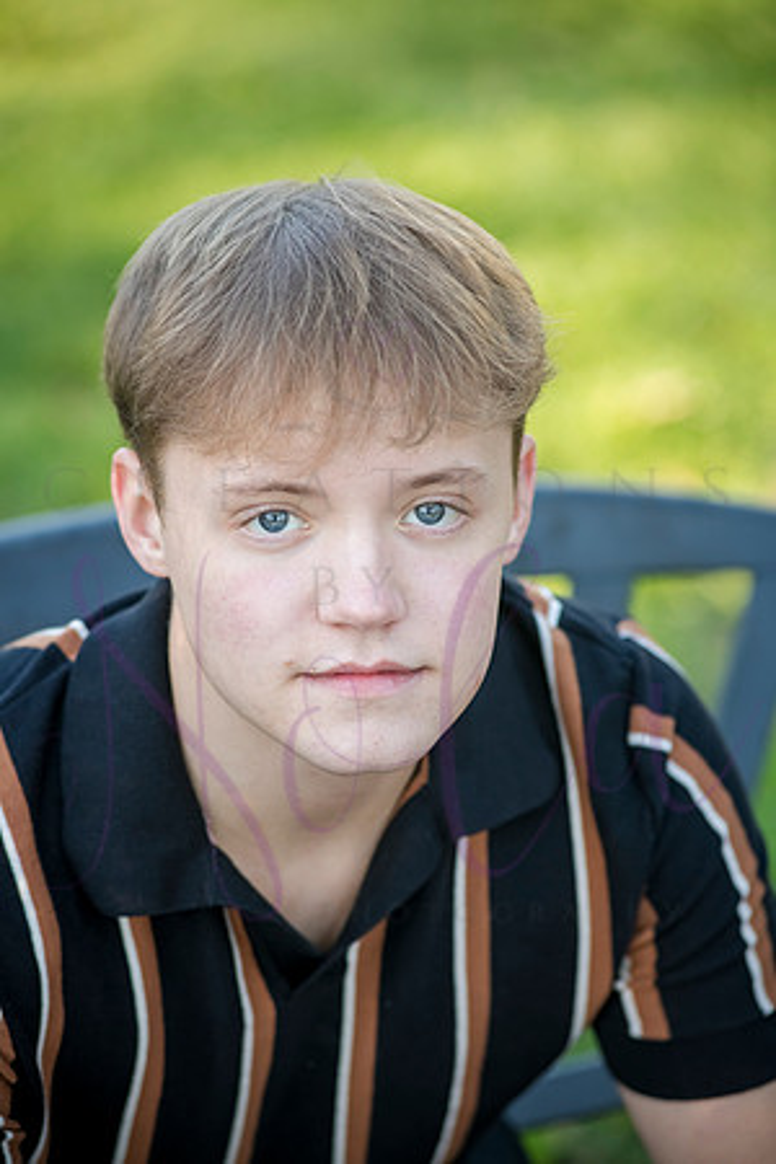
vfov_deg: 17.1
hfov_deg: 11.4
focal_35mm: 120
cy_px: 582
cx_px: 388
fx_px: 3880
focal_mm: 120
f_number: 4.5
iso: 800
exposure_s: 1/320
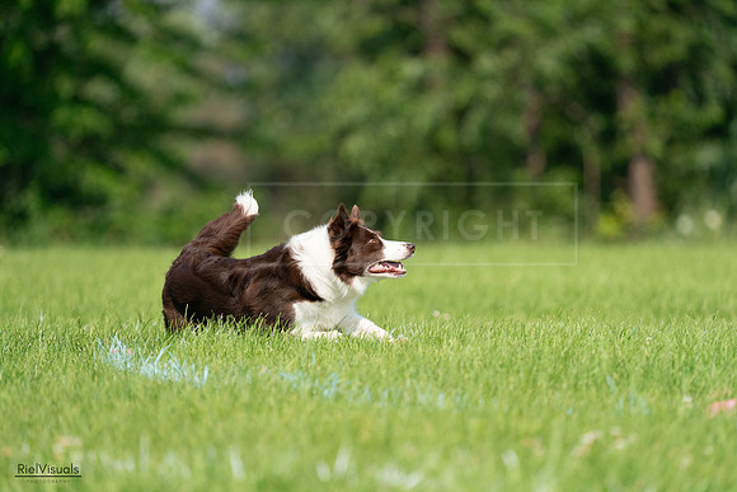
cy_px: 246
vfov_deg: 3.0
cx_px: 368
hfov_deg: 4.5
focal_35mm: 456
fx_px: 9337
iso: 1250
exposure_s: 1/4000
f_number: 6.3
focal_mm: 456
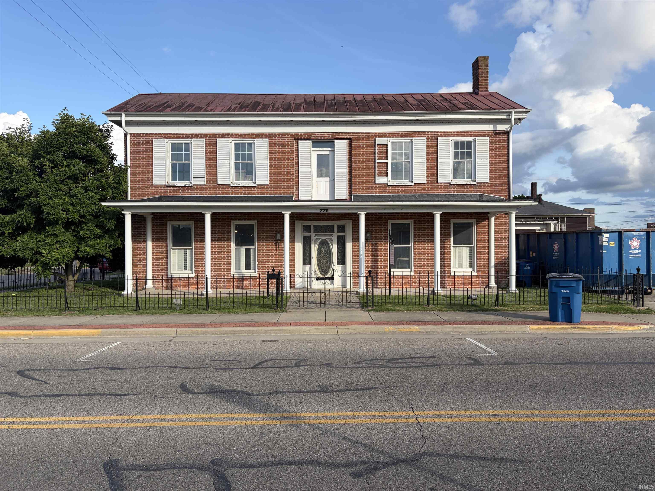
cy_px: 246
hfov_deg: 67.3
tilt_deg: +0.6
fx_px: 492
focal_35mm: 26
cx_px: 328
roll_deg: +1.1
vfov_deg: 53.1
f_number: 1.6
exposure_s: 1/1901
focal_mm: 5.96
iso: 50
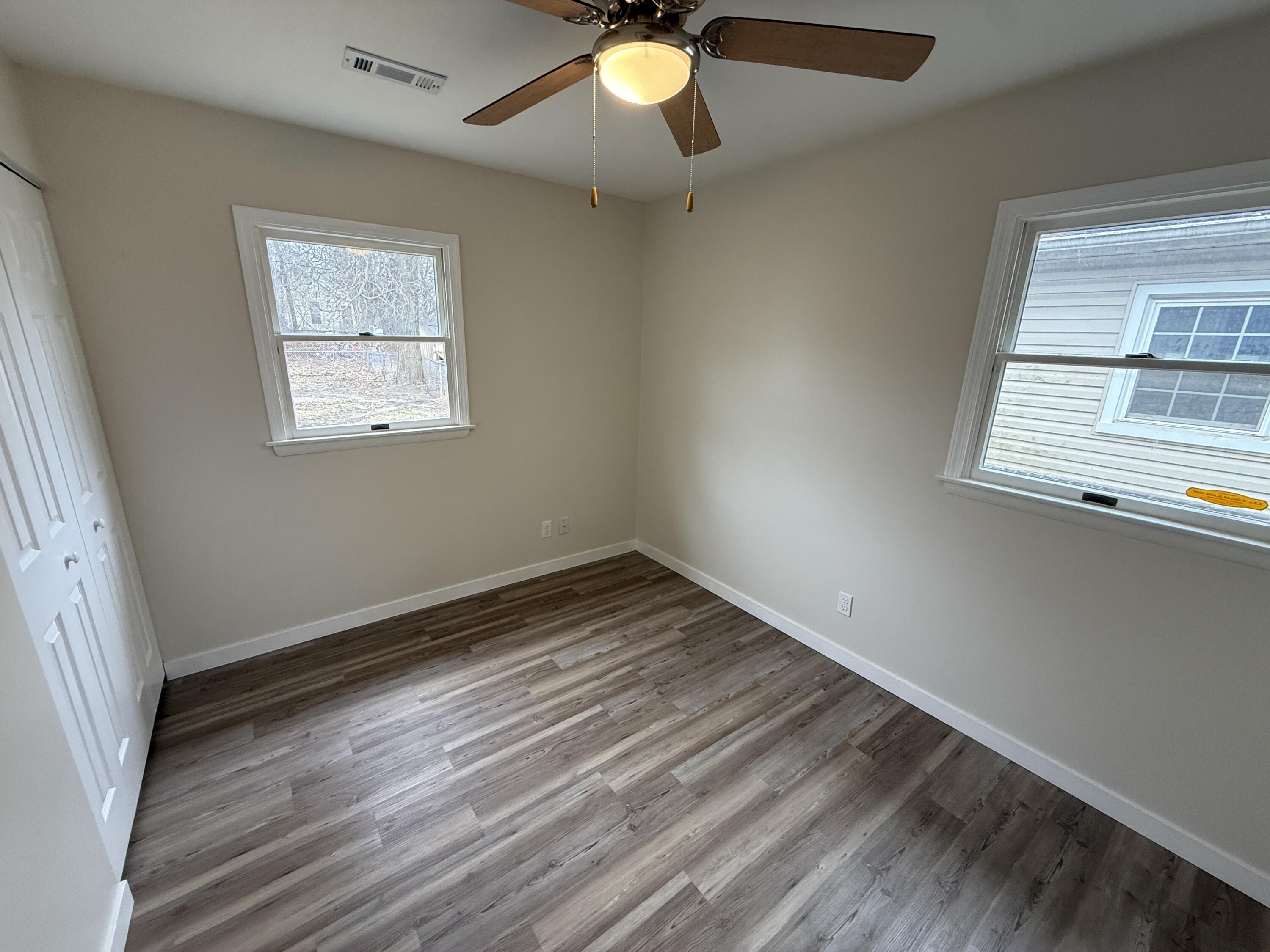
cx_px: 635
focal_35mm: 14
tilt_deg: -15.5
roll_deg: -1.1
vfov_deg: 85.7
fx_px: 514
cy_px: 476
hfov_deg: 102.1
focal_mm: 2.22
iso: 200
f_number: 2.2
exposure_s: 1/120
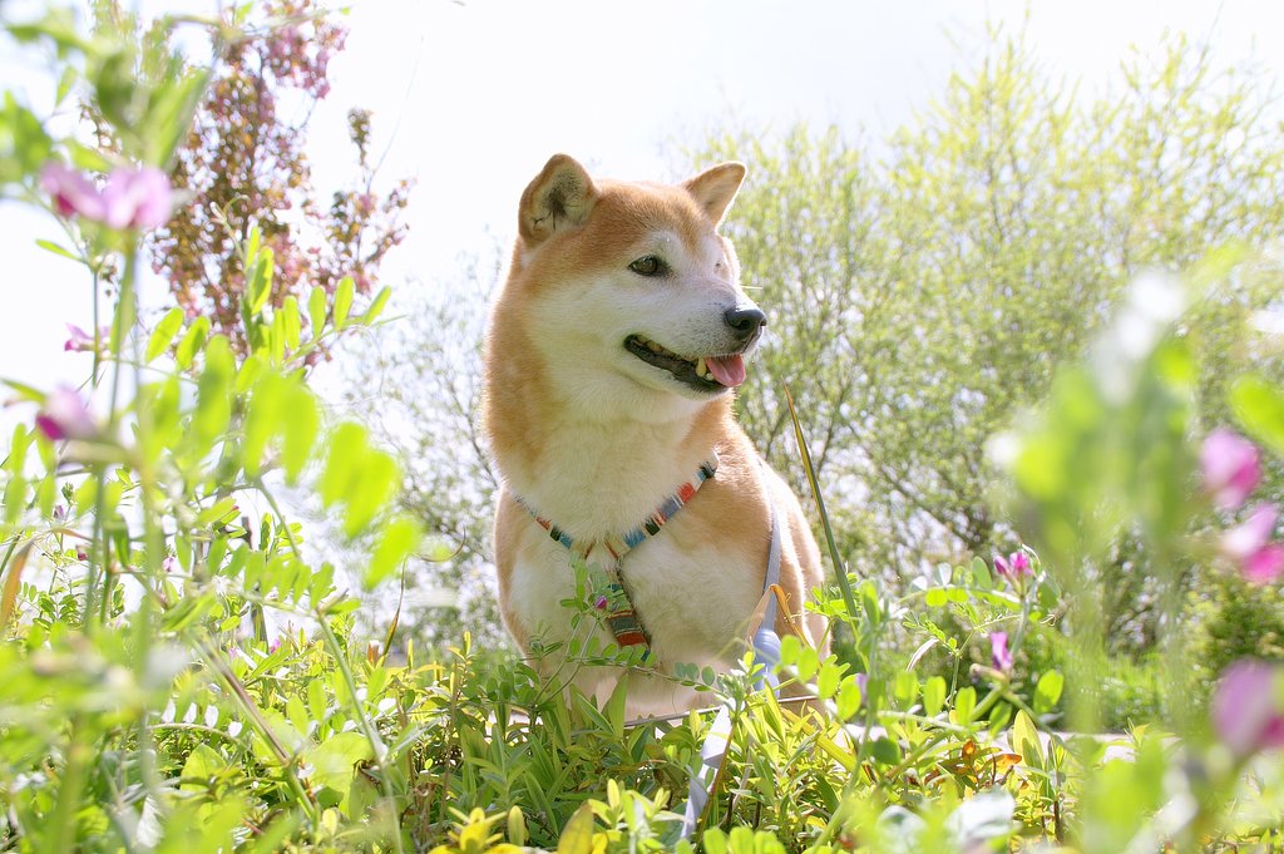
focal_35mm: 36
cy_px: 427
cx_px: 642
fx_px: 1283
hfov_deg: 53.2
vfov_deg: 36.8
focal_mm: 24
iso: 100
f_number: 6.3
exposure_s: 1/500
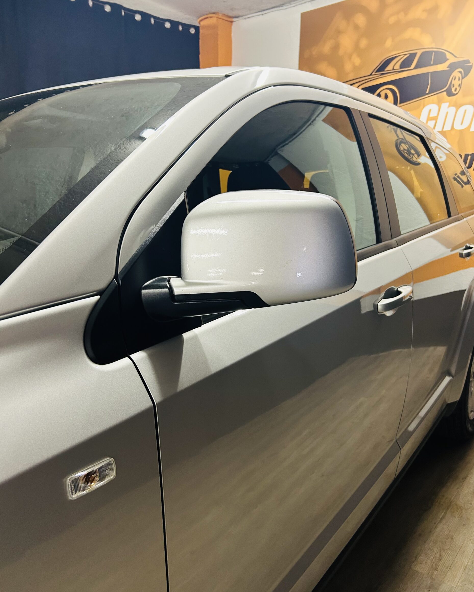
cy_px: 292
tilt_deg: -10.1
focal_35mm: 28
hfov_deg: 51.5
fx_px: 491
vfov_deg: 62.2
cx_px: 237
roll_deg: -0.5
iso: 200
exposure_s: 1/50
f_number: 1.5
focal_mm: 5.7
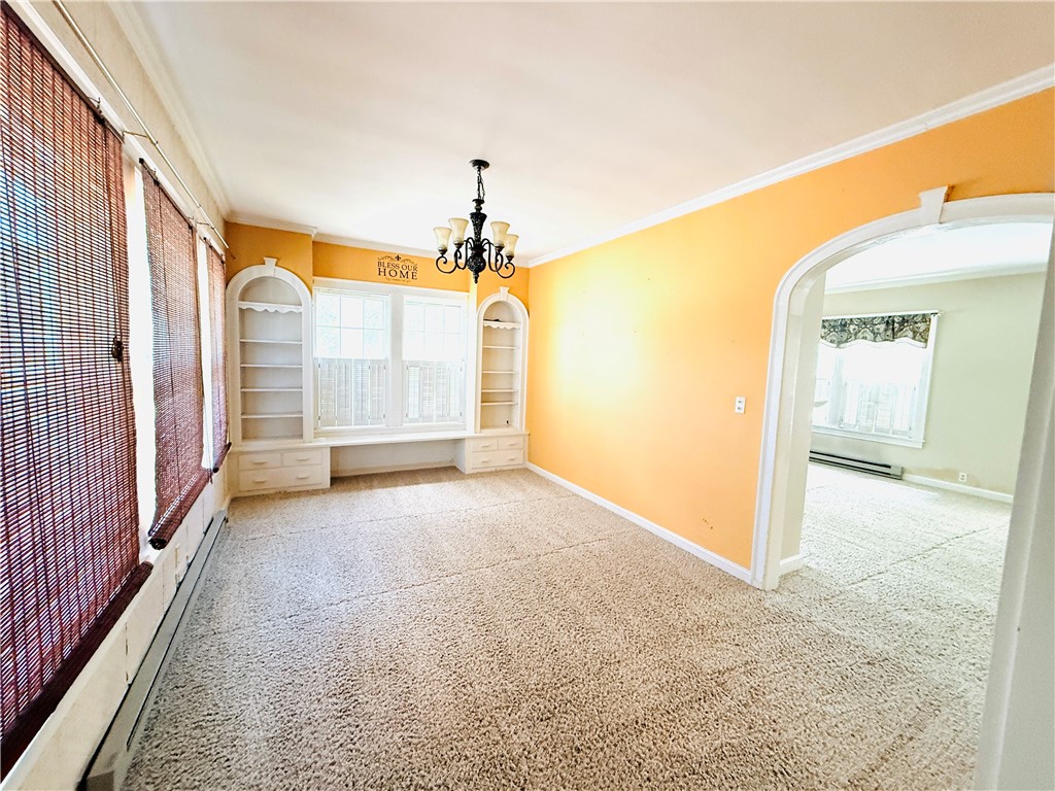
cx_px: 528
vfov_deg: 85.7
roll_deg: -2.1
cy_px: 396
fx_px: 427
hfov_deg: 102.1
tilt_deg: -4.5
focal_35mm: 14
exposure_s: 1/99
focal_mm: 2.22
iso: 320
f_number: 2.2
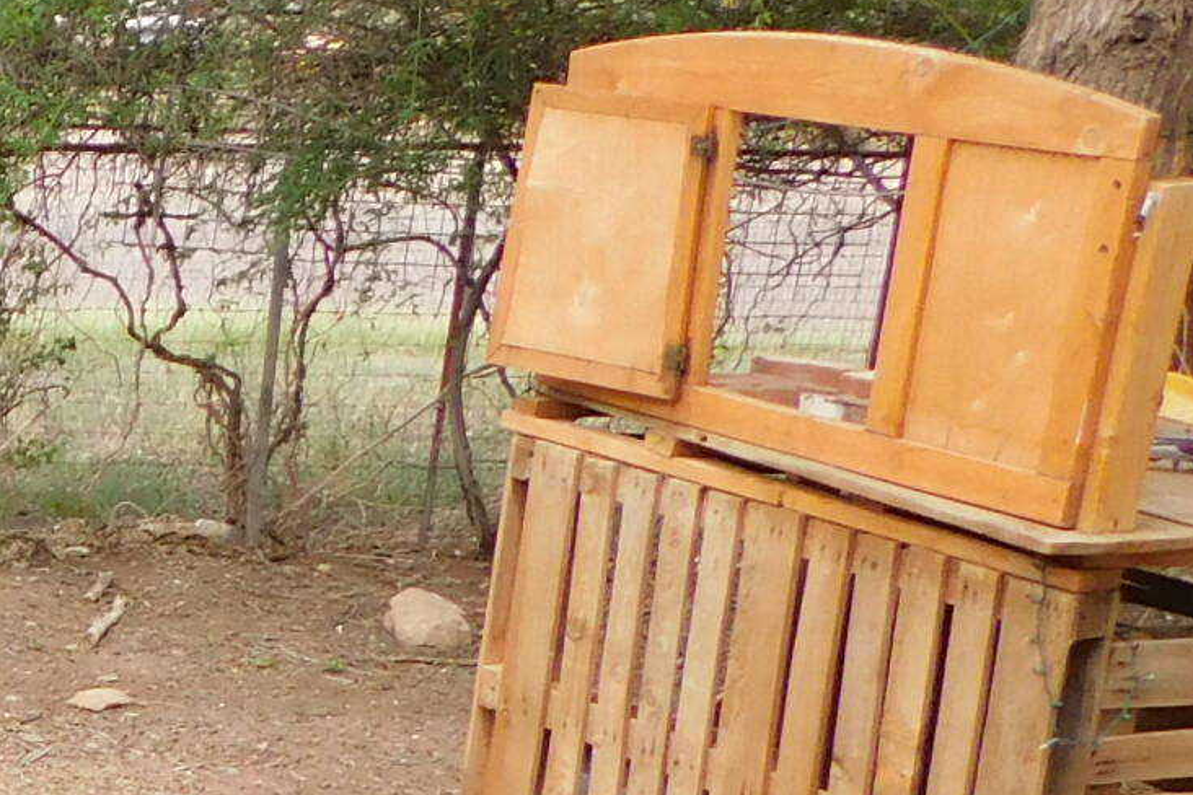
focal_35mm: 98
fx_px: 3247
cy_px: 872
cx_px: -1129
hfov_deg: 16.4
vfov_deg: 13.7
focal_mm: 4
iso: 125
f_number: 3
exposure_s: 1/400
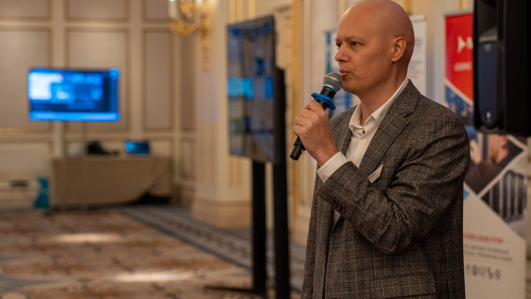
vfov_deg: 10.3
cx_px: 266
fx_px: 1662
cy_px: 131
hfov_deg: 18.2
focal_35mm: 118
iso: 800
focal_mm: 75
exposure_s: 1/200
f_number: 3.2
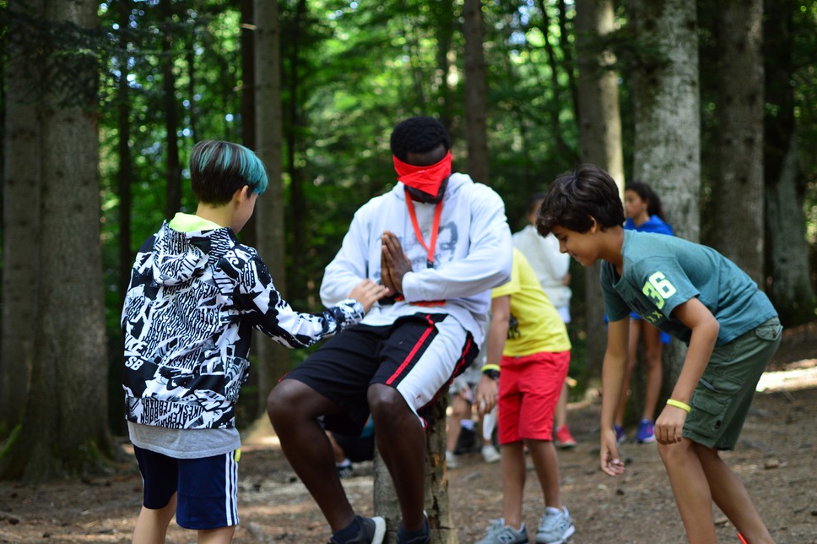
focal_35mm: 56
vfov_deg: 24.4
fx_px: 1259
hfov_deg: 35.9
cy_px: 274
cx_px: 408
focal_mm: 35
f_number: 1.8
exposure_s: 1/320
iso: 400
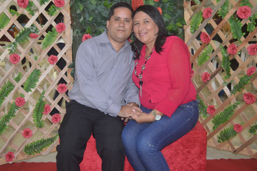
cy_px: 81
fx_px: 307
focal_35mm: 43
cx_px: 122
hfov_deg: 45.4
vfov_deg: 31.1
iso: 1600
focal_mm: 26
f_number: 4
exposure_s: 1/60
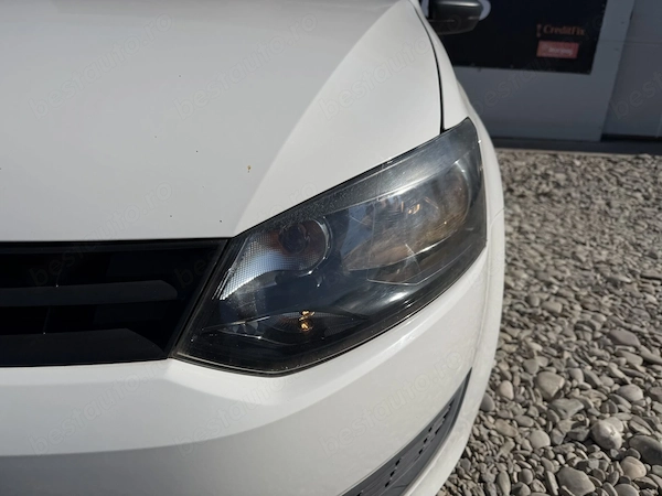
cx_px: 331
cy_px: 248
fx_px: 459
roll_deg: -4.0
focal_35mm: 24
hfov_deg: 71.6
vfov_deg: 56.8
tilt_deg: -22.2
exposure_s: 1/11905
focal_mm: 6.76
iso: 80
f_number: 1.78
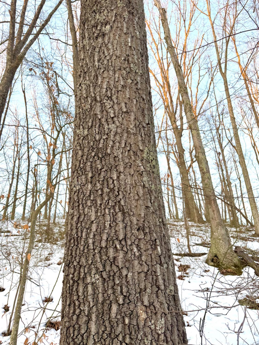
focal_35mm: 24
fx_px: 239
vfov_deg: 71.6
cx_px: 130
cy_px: 172
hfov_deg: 56.8
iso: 80
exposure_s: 1/421
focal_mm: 6.76
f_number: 1.78
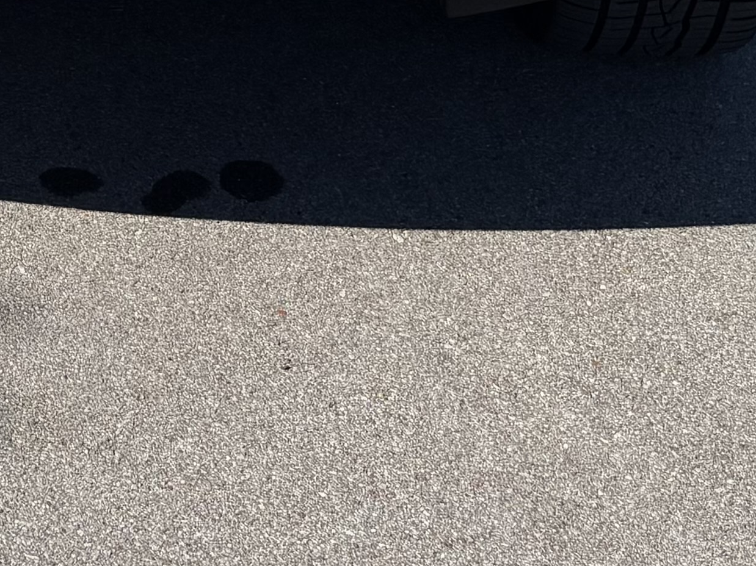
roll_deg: -0.3
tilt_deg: -10.8
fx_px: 2620
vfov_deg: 10.8
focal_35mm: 120
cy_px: -700
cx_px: -78
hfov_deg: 16.0
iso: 50
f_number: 1.6
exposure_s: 1/5348
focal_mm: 5.96
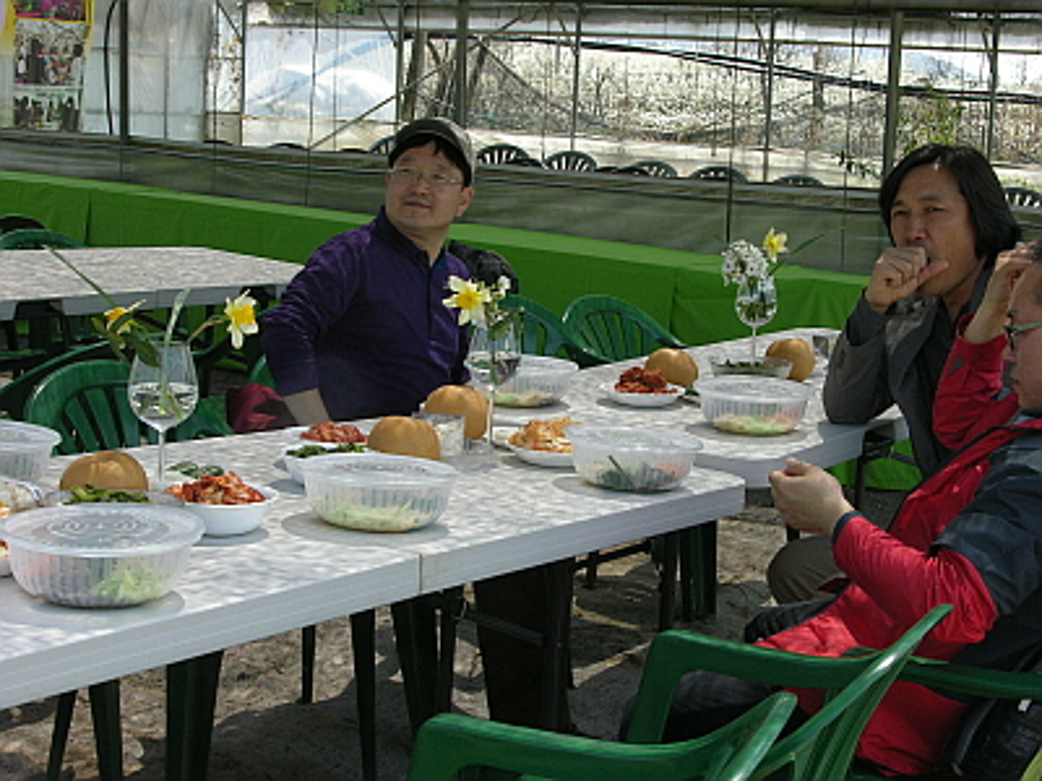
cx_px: 521
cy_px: 390
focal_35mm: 62
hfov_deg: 31.2
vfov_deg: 23.7
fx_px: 1866
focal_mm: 15.7
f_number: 8
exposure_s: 1/97.2
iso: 100
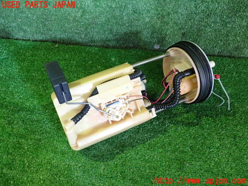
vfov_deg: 46.8
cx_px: 124
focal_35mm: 30
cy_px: 93
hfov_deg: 60.0
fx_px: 215
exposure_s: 1/30
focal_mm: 5.4
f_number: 2.3
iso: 640
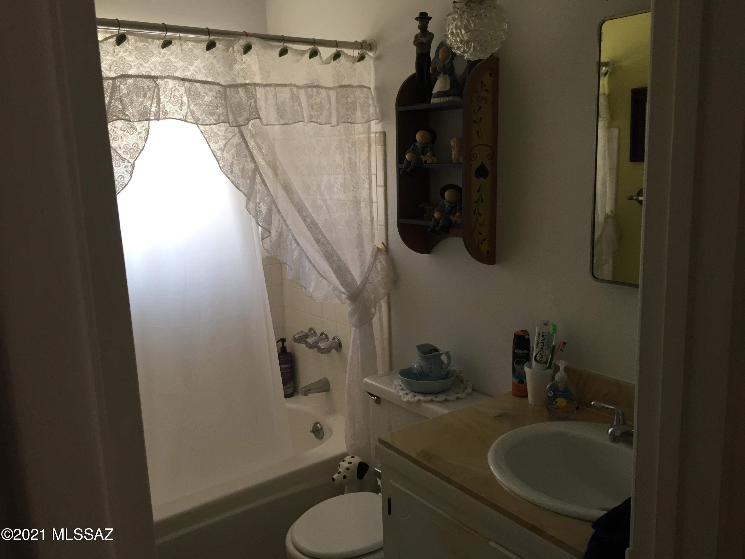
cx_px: 372
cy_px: 280
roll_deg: +1.2
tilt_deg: -10.4
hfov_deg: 61.7
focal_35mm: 29
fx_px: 624
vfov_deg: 48.2
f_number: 2.2
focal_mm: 4.15
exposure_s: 1/30
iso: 40
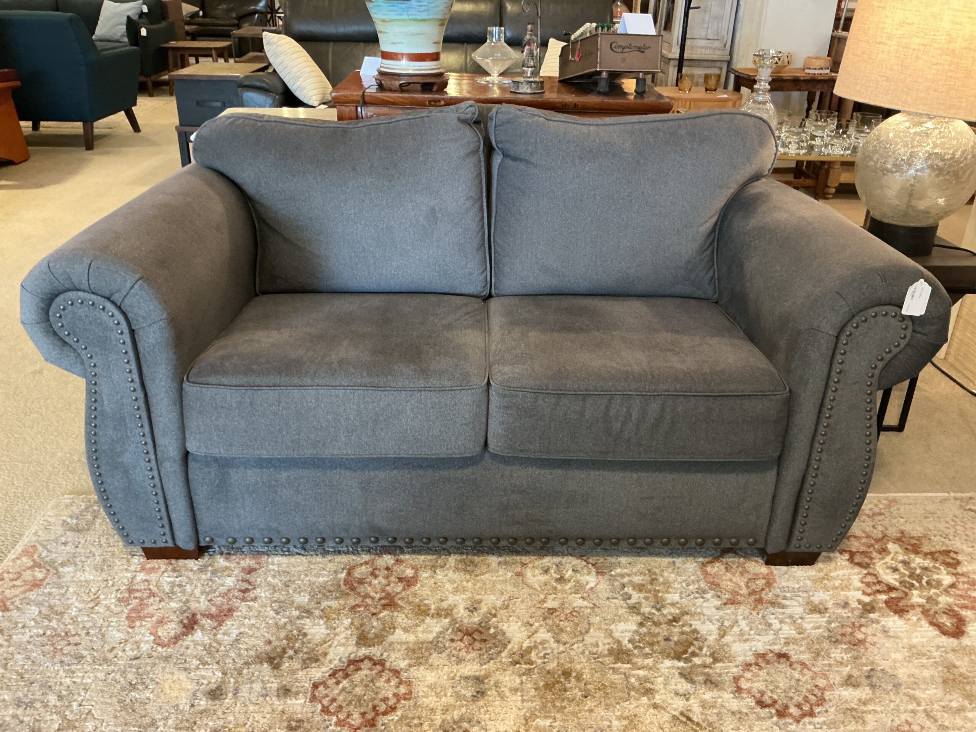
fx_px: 818
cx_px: 488
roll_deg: -1.1
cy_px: 366
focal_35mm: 29
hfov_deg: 61.7
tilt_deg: -26.2
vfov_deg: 48.2
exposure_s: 1/40
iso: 250
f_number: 1.8
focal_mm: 3
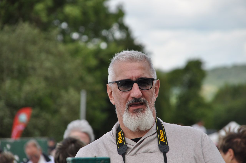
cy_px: 82
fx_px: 2047
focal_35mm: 300
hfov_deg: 6.9
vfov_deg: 4.6
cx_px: 123
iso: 400
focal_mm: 200
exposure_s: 1/1000
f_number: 6.3
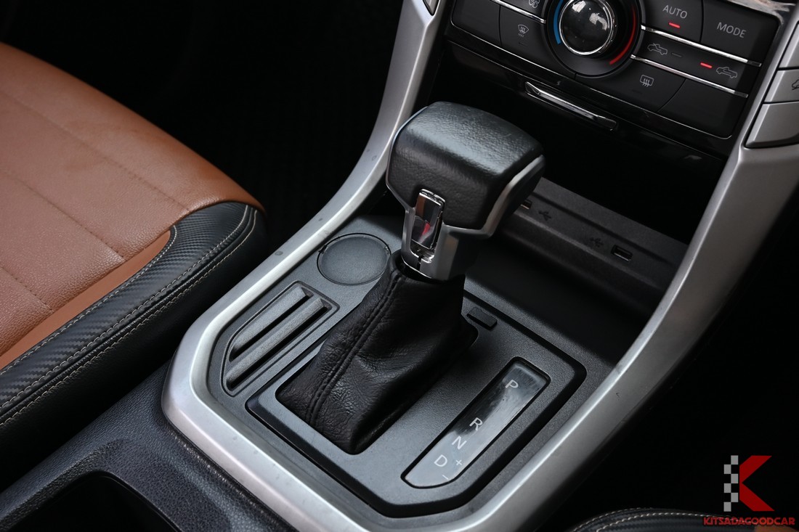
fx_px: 865
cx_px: 400
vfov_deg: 34.2
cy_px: 266
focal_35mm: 39
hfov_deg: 49.6
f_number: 5.6
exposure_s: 1/90
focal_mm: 26
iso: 400
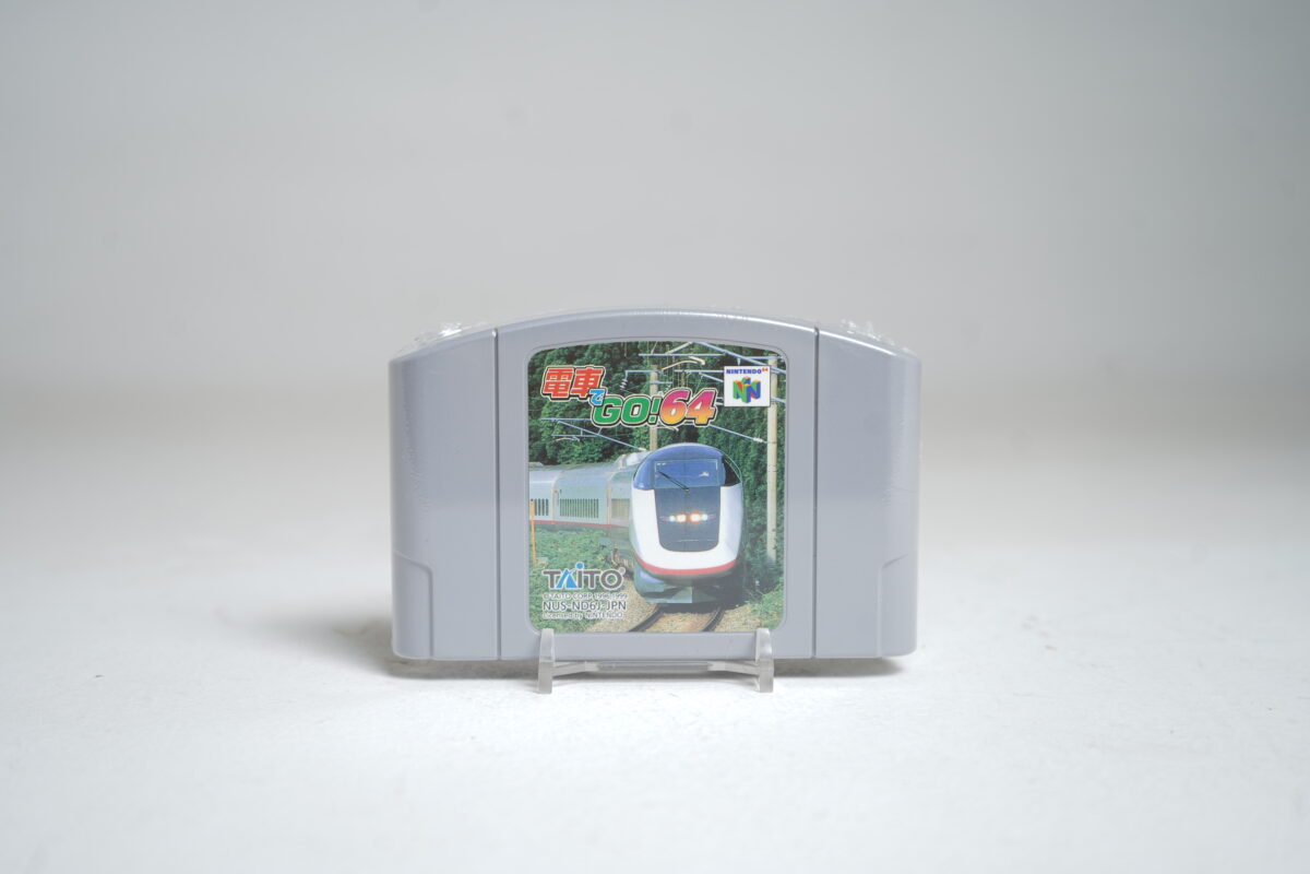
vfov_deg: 32.6
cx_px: 655
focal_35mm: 41
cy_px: 437
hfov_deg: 47.4
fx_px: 1492
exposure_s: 1/8
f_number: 5
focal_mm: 41
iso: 64
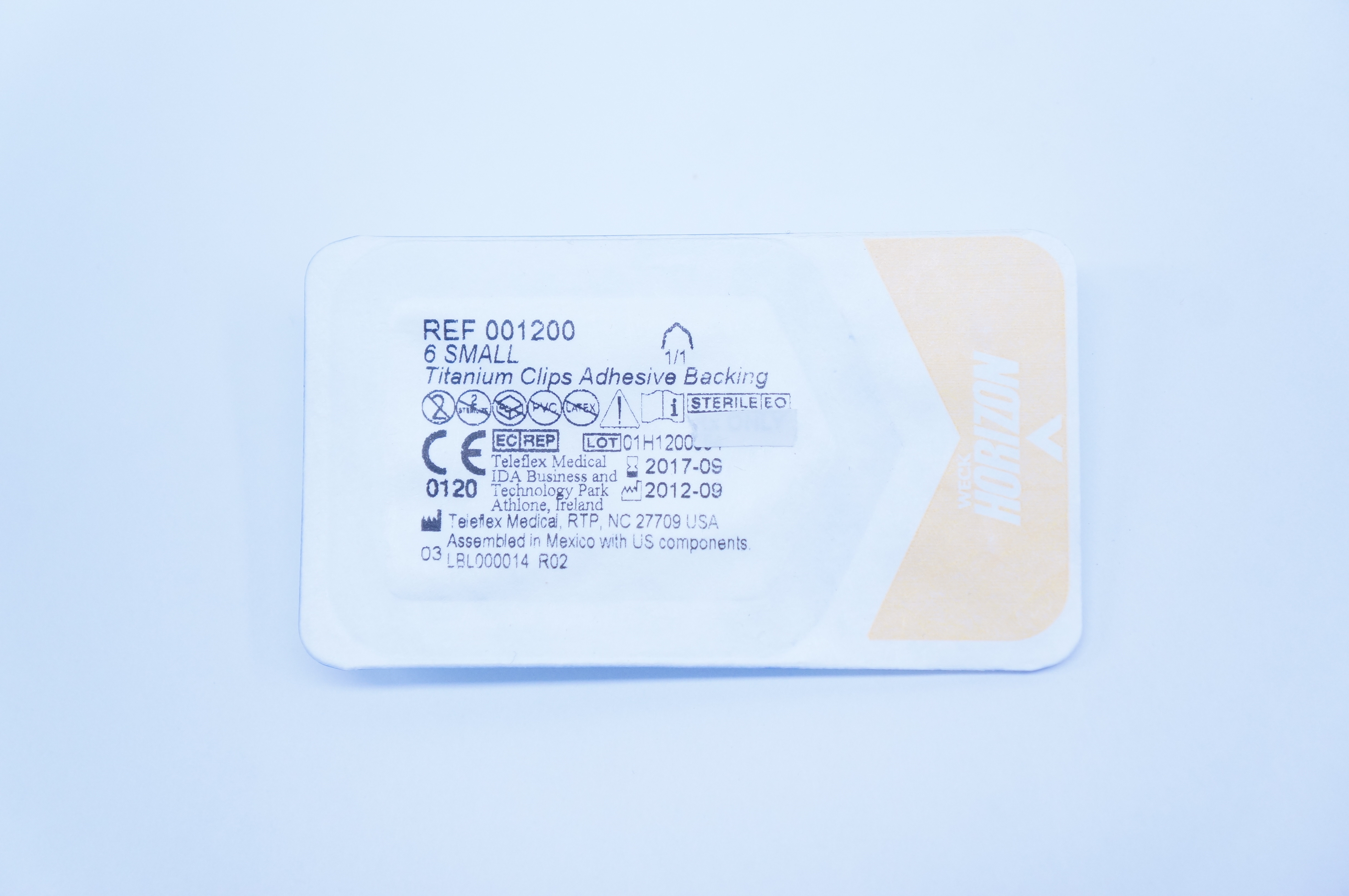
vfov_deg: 23.7
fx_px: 2134
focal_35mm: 57
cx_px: 674
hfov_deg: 35.1
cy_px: 448
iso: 800
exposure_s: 1/250
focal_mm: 38
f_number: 4.5
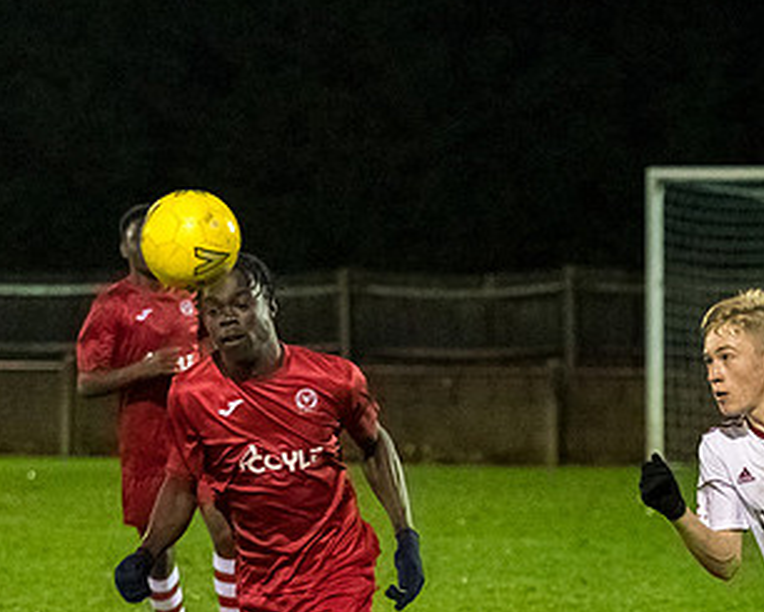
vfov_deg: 5.2
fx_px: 6740
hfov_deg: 6.5
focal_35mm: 298
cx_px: 460
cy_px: 550
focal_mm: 96
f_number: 2.8
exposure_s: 1/1000
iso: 6400
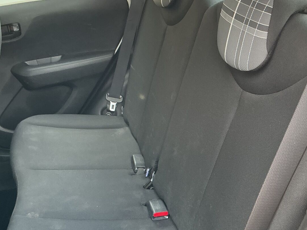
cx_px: 151
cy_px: 150
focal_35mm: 46
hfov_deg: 41.2
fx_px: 408
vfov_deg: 31.3
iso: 50
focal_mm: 3
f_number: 1.8
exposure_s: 1/60
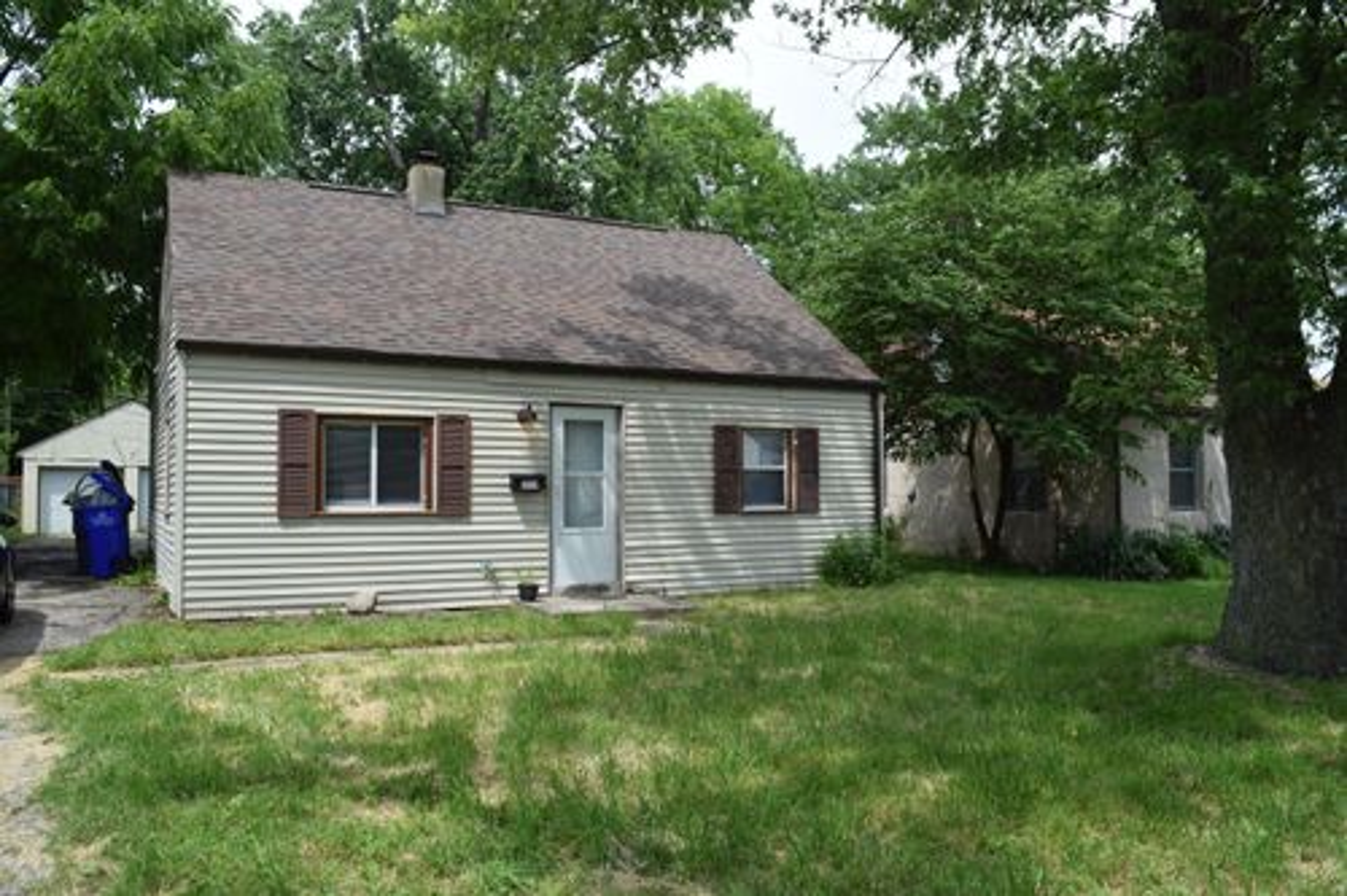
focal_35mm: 27
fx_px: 1010
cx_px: 674
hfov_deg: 67.4
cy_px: 448
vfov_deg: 47.9
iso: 200
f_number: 9
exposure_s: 1/320
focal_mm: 18
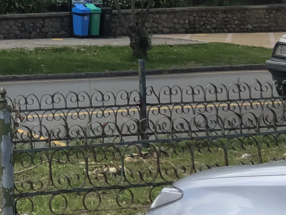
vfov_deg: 12.7
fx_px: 942
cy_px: -49
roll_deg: +1.6
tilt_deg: +2.1
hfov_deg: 14.7
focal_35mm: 114
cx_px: -259
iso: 20
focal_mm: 3.99
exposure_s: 1/1656
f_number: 1.8
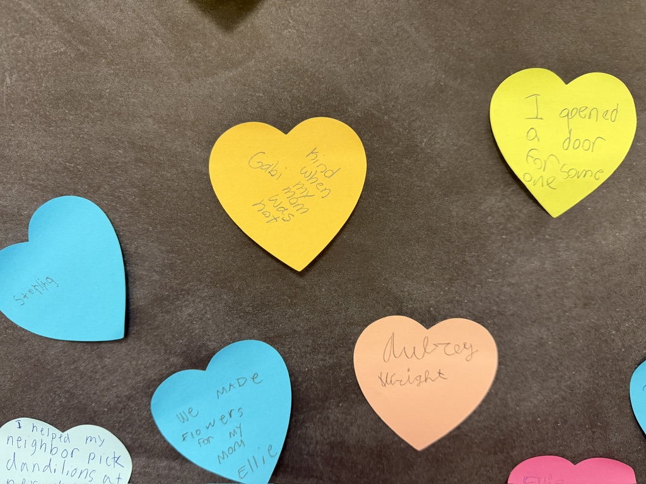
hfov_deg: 71.6
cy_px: 242
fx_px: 448
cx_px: 323
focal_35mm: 24
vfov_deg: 56.8
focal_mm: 6.76
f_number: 1.78
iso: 320
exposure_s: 1/60
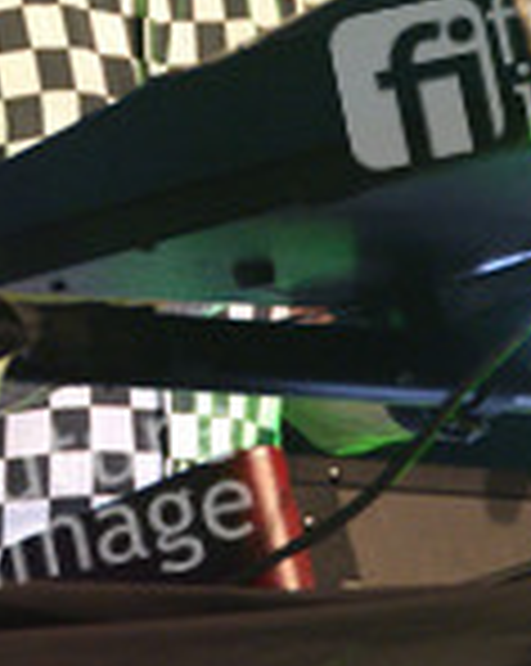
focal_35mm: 761
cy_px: -162
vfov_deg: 2.5
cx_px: 153
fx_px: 14980
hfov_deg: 2.0
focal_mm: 300
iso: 1600
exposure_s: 1/100
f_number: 2.8
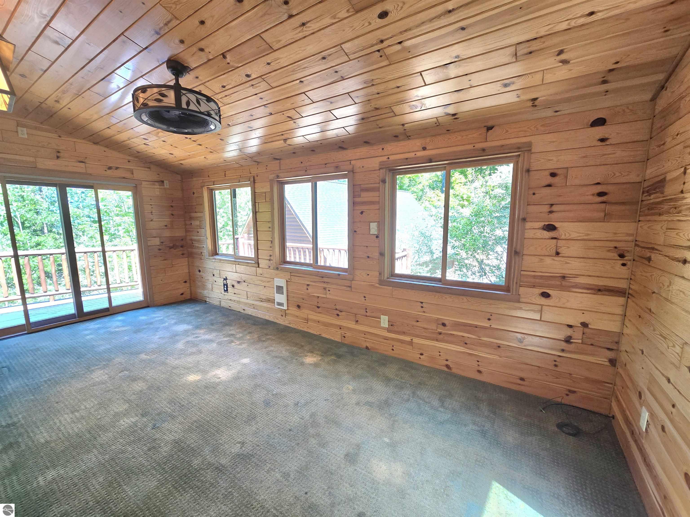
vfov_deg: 89.9
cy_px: 258
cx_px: 345
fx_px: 259
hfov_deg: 106.2
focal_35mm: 13
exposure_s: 1/60.2
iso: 64
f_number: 2.2
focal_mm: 2.2
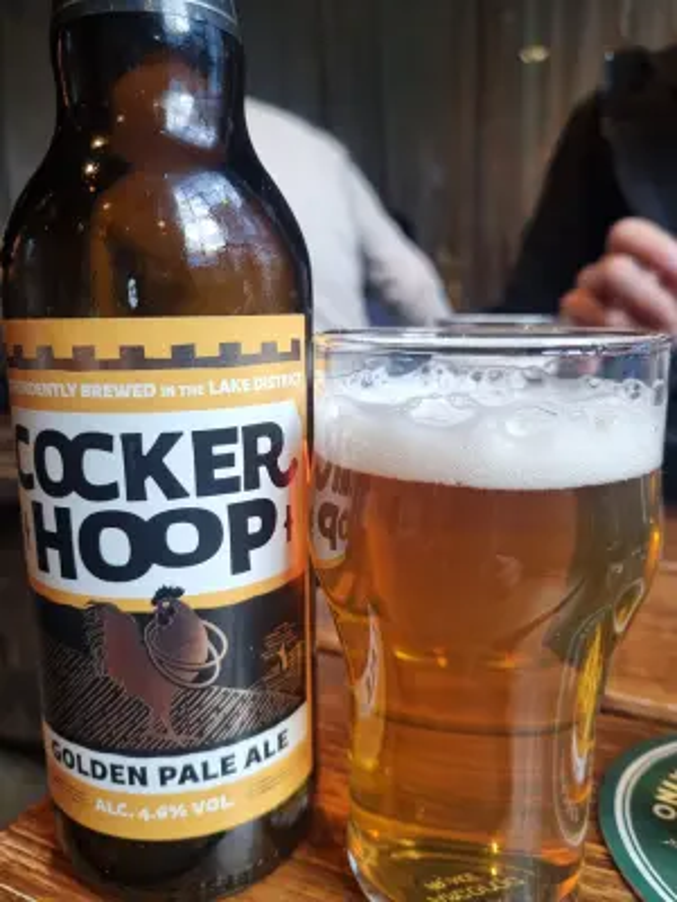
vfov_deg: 67.3
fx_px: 678
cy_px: 451
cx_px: 338
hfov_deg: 53.1
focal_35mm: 26
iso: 200
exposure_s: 1/100
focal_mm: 5.4
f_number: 1.8
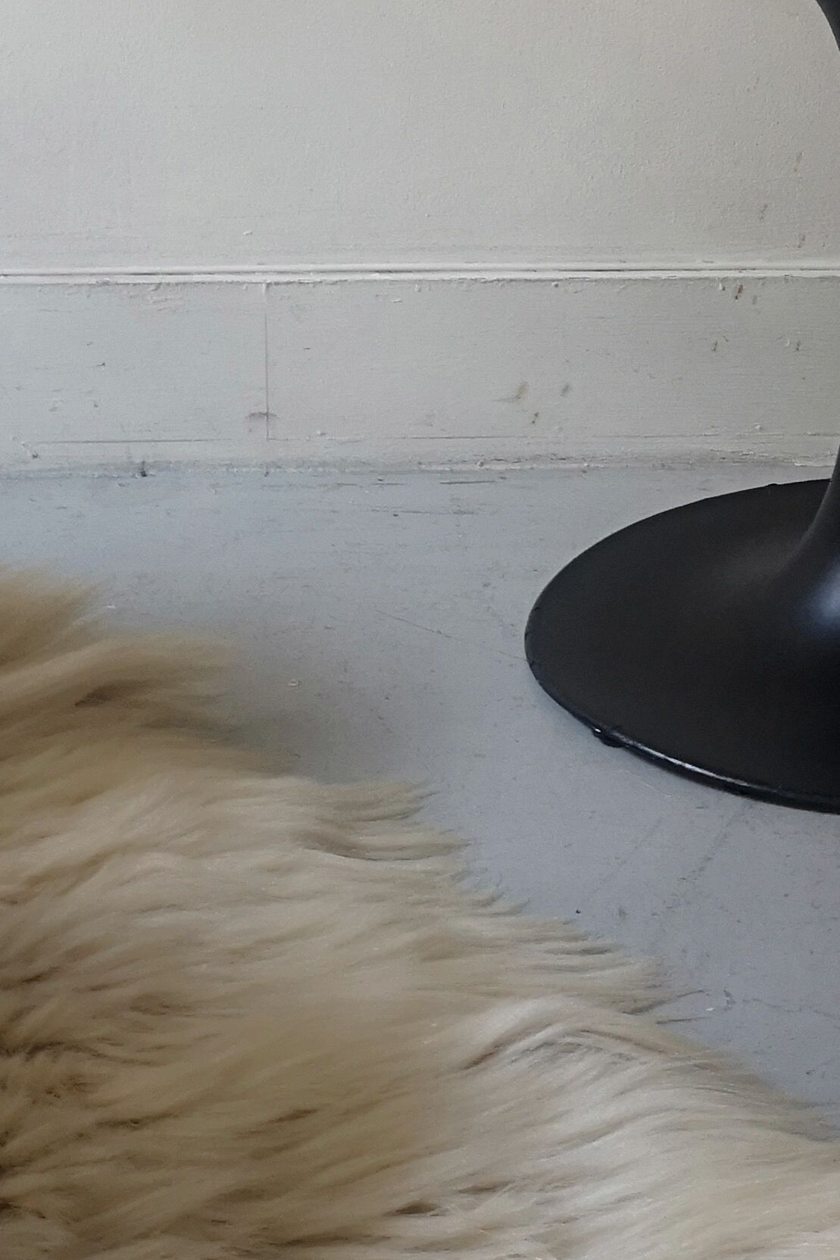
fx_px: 2344
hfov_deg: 20.0
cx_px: 733
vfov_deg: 27.7
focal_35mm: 67
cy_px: -92
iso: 160
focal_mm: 3.95
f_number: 1.8
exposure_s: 1/33.3
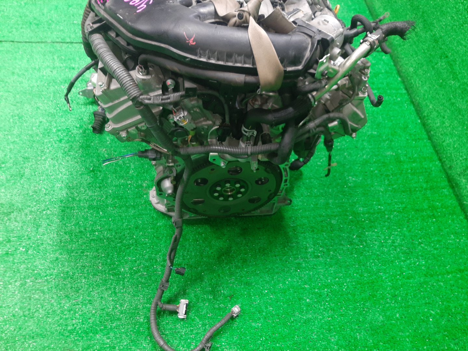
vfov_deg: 53.1
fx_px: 352
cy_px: 176
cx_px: 234
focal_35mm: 26
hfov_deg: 67.3
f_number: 1.7
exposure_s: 1/33
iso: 178
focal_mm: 3.93
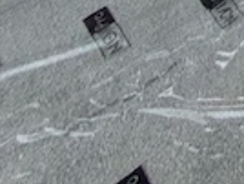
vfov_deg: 10.2
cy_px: -404
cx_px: 635
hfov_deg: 13.2
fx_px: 664
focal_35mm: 94
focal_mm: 1.83
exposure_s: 1/192
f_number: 2.2
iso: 50
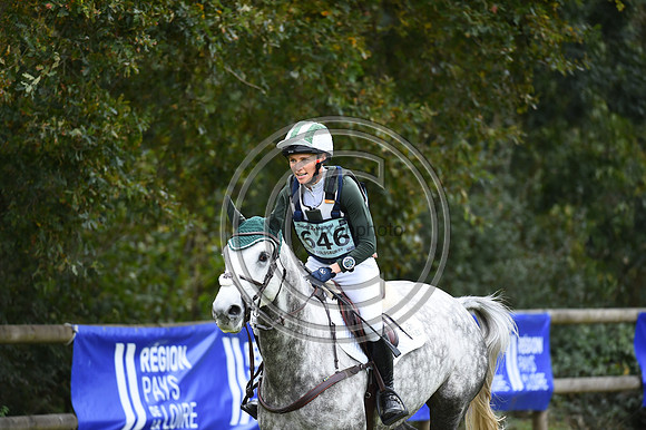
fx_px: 5380
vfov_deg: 4.6
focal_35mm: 300
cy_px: 215
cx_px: 323
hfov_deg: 6.9
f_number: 4.5
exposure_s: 1/1250
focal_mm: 300
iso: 1400
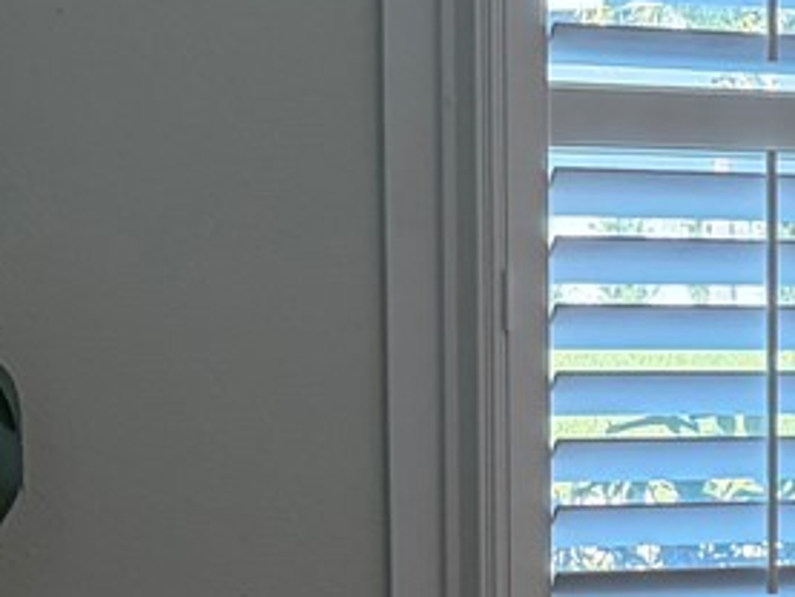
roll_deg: -1.3
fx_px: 3446
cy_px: 491
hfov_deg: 11.5
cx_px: 1702
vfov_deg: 9.9
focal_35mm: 150
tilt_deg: -5.7
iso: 125
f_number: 1.6
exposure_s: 1/180
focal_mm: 5.96
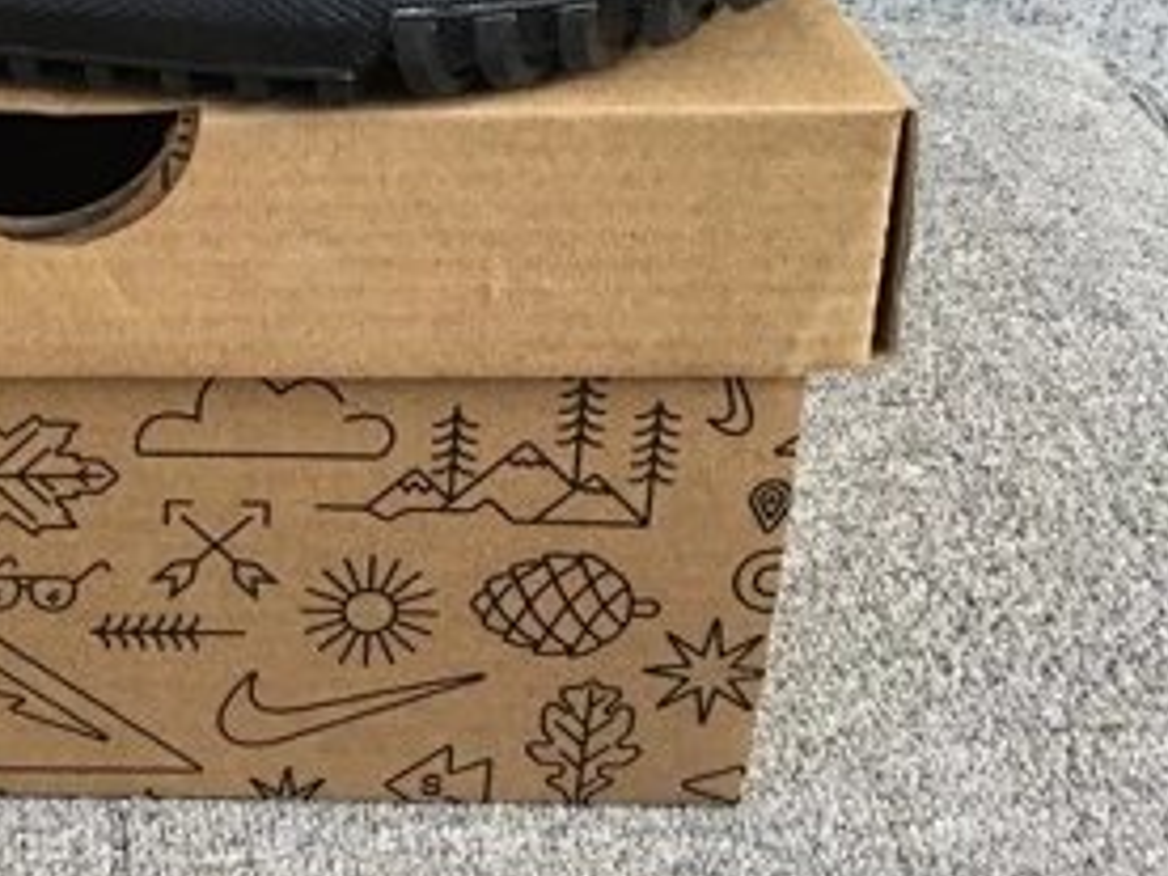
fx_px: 2429
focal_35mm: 72
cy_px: -80
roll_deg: +0.4
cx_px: 25
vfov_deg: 19.6
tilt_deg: -19.9
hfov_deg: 25.8
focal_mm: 3.3
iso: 25
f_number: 2.4
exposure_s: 1/100
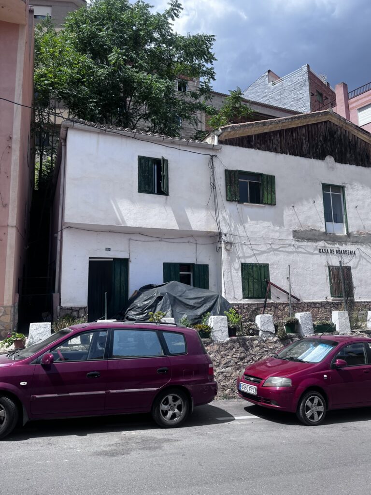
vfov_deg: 67.3
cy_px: 248
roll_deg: +2.7
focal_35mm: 26
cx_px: 186
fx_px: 372
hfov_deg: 53.1
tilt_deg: +11.6
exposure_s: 1/3215
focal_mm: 5.1
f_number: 1.6
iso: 50
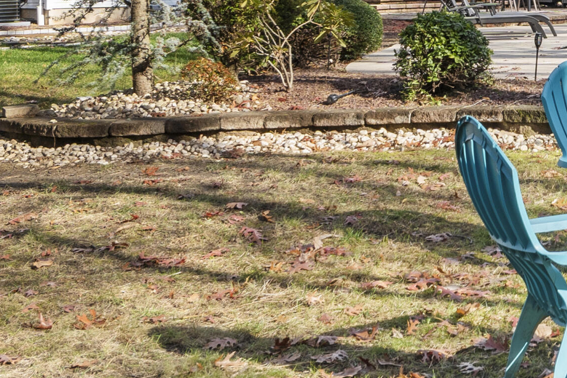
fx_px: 1244
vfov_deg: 16.8
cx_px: 708
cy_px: -22
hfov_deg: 23.2
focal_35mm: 79
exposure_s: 1/40
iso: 200
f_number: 9
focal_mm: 20
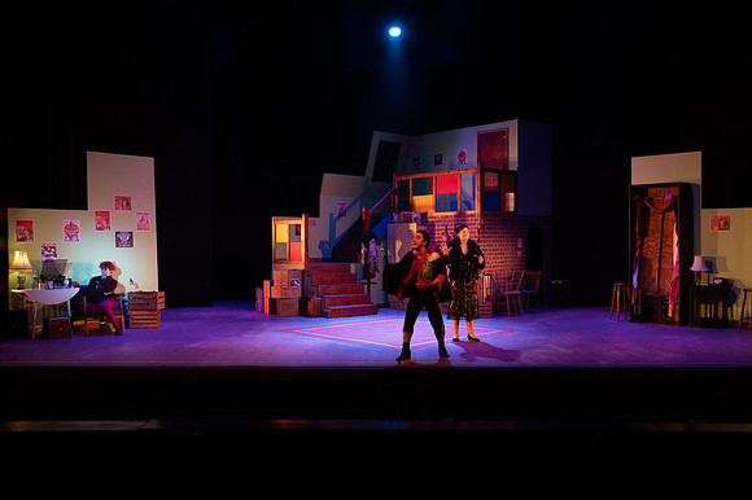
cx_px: 376
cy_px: 250
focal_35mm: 34
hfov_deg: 55.8
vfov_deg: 38.8
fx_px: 710
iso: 2000
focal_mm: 34
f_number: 4
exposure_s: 1/200
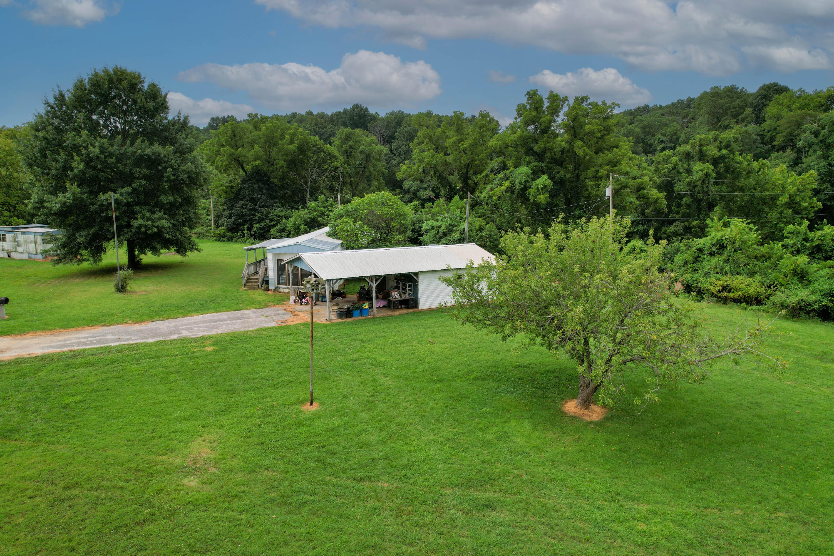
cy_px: 278
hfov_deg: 78.6
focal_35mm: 22
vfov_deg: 57.2
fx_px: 510
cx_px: 417
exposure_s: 1/1250
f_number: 2.8
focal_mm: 8.38
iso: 100
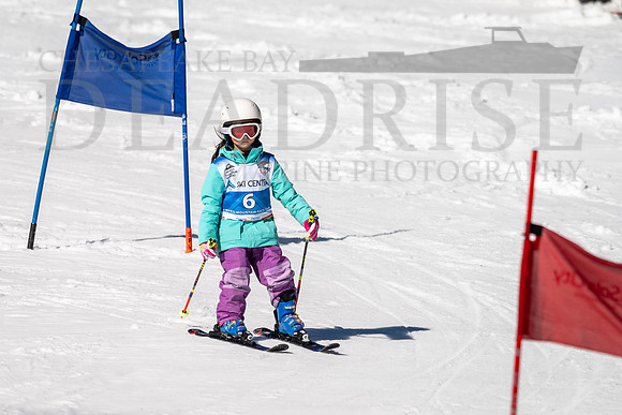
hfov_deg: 2.8
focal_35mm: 731
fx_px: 12629
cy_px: 269
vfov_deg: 1.9
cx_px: 223
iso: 200
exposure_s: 1/2000
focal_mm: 560
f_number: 8
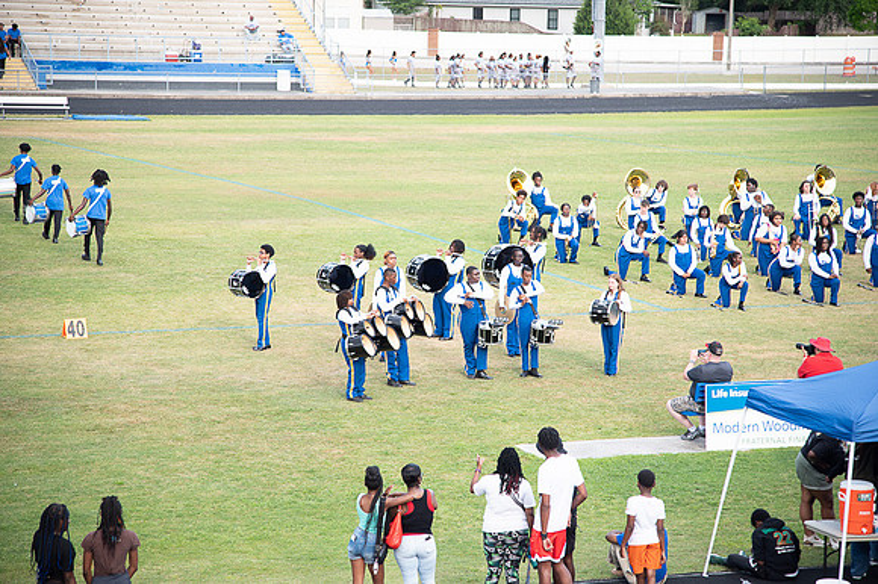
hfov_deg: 18.6
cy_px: 292
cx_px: 439
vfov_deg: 12.4
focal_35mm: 110
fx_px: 2681
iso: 100
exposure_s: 1/200
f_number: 4
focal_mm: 110
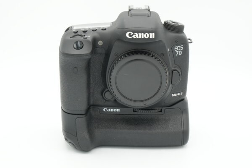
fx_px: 525
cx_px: 126
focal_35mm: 75
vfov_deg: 18.2
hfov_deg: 27.0
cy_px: 84
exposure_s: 1/80
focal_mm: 50
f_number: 14
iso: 800
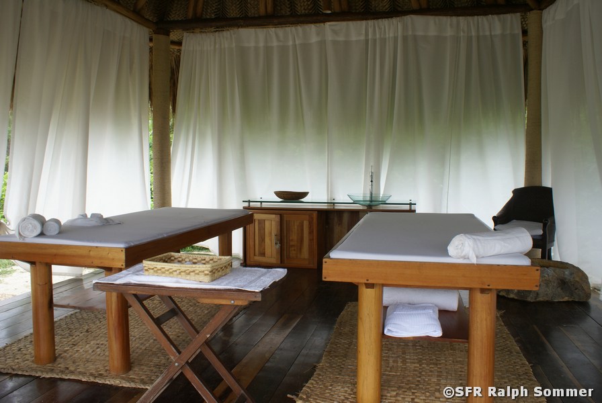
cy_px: 202
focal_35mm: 27
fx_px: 452
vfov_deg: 48.1
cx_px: 301
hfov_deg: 67.3
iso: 100
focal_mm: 18
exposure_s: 1/60
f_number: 8
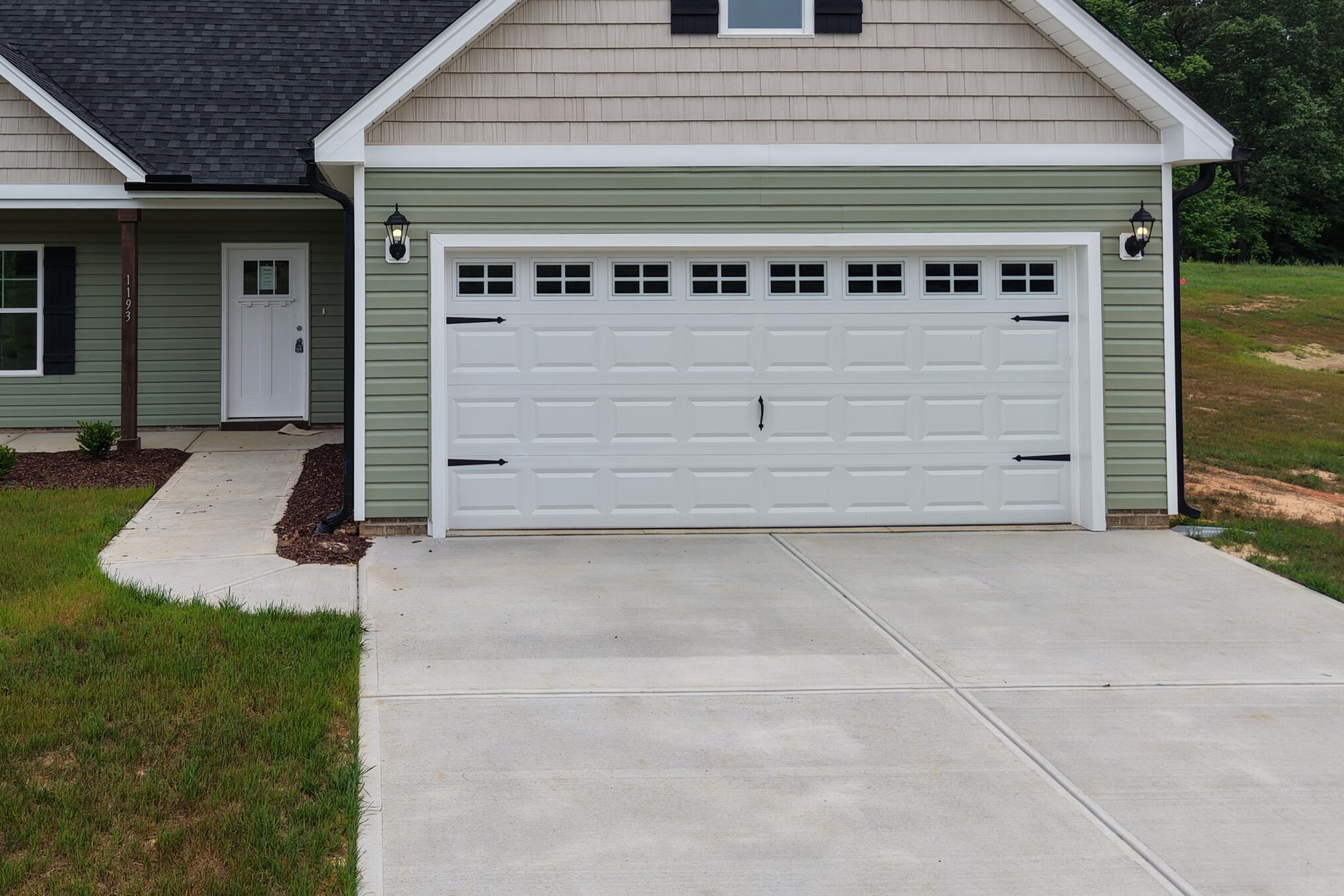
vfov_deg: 35.3
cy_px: 253
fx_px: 1381
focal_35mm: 37
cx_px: 463
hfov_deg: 51.1
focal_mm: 8.67
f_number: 1.8
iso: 180
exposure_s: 1/5000
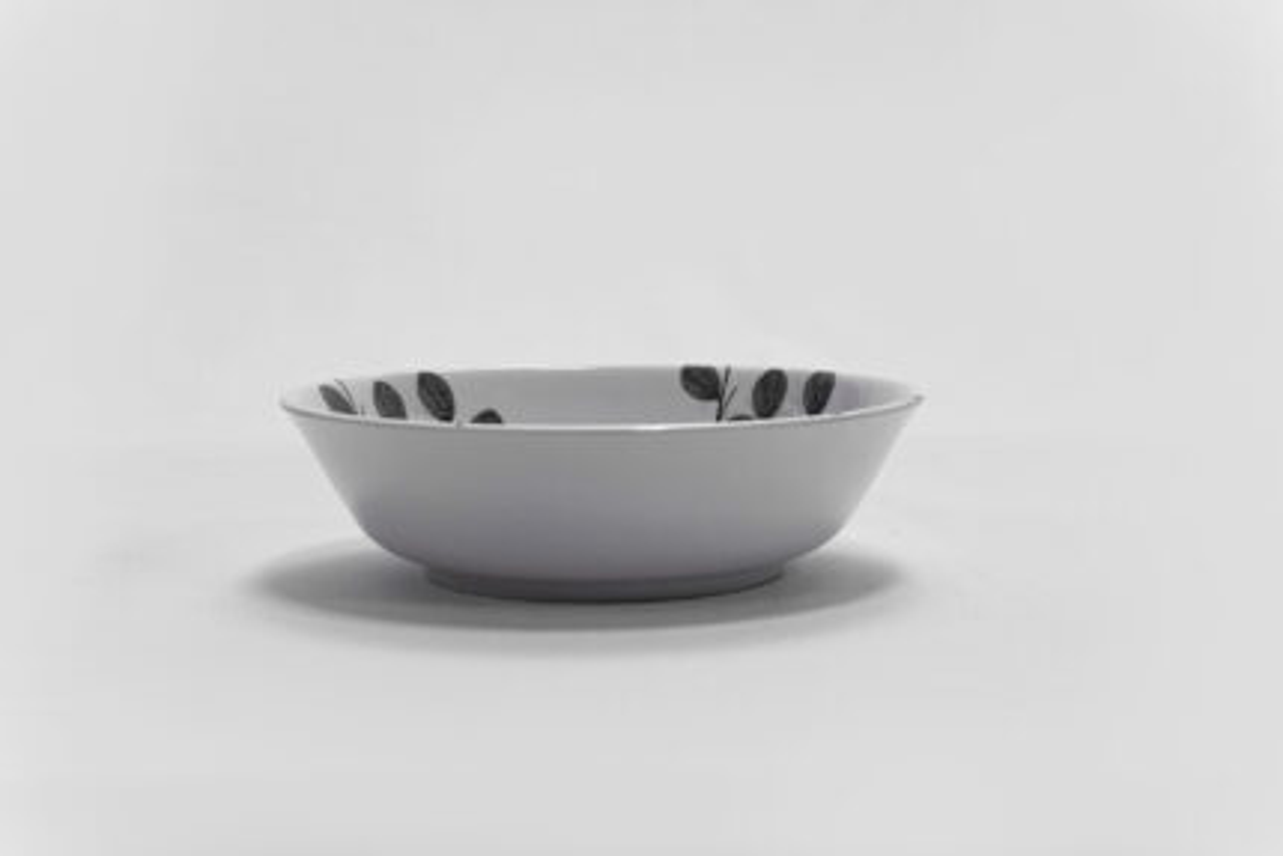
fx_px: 2495
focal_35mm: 70
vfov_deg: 19.5
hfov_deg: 28.8
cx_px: 642
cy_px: 428
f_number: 13
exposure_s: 1/100
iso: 3200
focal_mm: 70
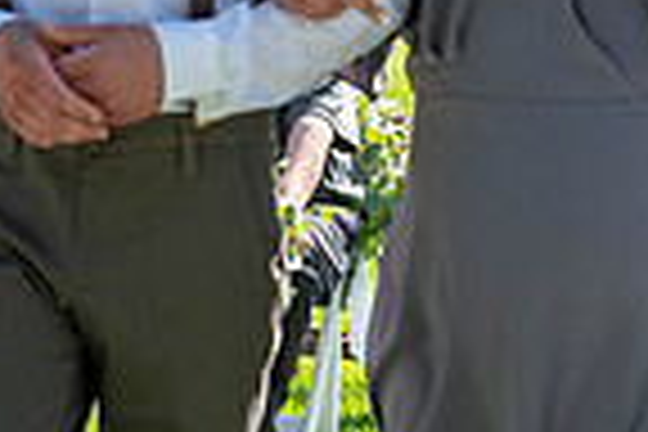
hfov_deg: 7.3
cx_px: -9
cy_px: -130
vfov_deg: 4.9
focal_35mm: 281
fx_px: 5058
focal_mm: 70
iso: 200
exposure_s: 1/250
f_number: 5.6
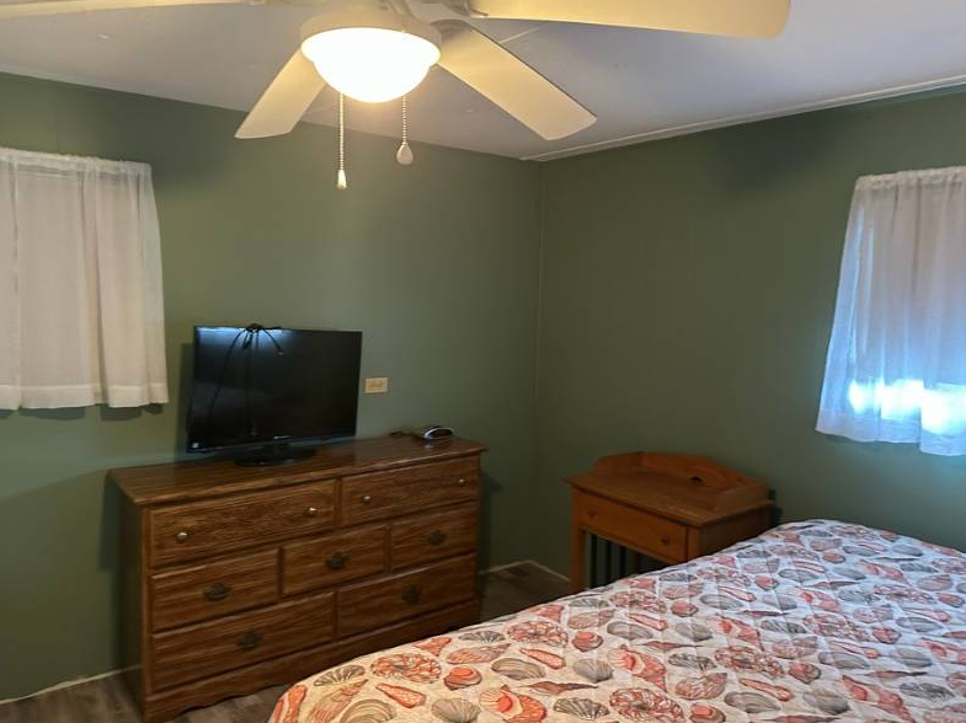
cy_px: 336
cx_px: 461
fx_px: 725
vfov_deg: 53.0
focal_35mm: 26
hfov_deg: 67.3
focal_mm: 6.86
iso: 640
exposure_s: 1/40
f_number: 1.78
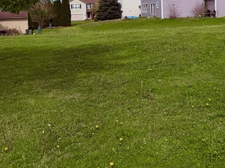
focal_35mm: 50
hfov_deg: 35.5
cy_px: 4
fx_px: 325
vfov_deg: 27.6
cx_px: 211
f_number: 1.78
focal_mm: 6.76
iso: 80
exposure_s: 1/7353
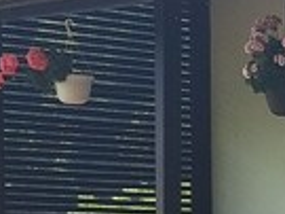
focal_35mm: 182
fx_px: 1497
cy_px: 502
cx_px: 502
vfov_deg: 7.6
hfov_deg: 10.3
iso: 50
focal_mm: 5.23
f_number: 1.8
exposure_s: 1/782
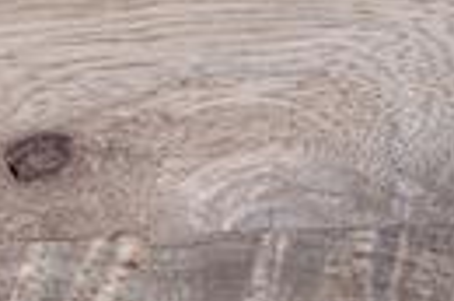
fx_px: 10668
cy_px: -175
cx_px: -382
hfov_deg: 2.4
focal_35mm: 848
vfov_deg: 1.6
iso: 320
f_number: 3.5
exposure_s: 1/50
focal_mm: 105
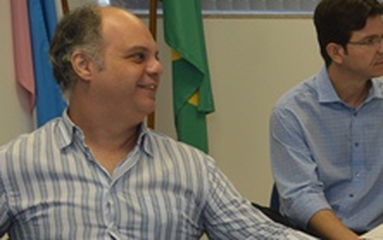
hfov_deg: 17.0
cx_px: 485
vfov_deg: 11.2
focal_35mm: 116
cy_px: 224
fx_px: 1211
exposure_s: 1/80
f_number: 7.1
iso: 800
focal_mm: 42
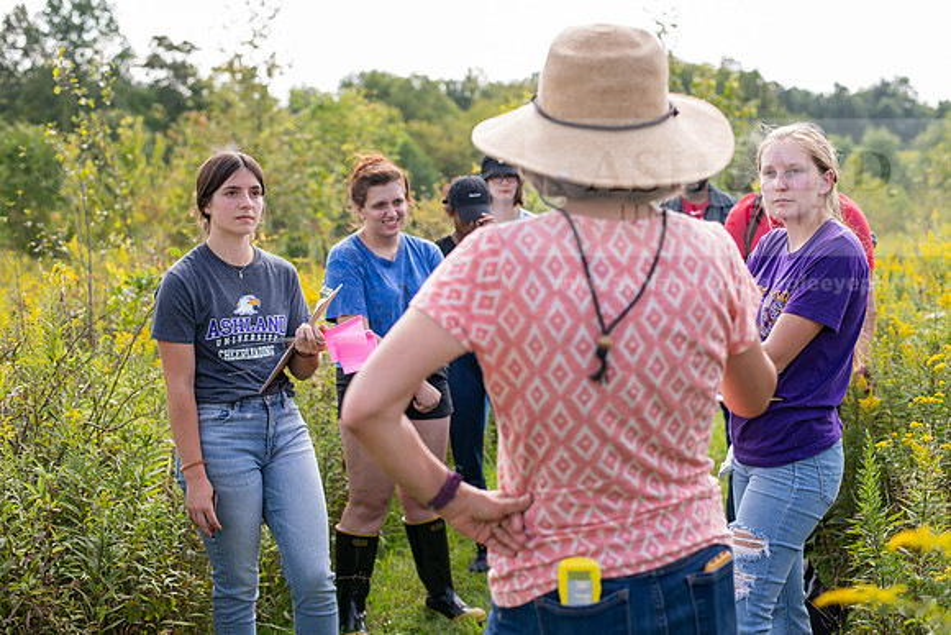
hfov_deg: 39.6
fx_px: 1321
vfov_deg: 27.0
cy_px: 318
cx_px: 476
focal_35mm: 50
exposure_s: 1/320
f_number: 3.2
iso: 100
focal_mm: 50
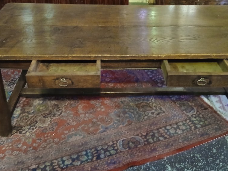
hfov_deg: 45.7
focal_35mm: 41
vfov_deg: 34.6
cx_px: 123
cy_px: 48
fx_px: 270
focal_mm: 3.98
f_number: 1.8
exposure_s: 1/20
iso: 640
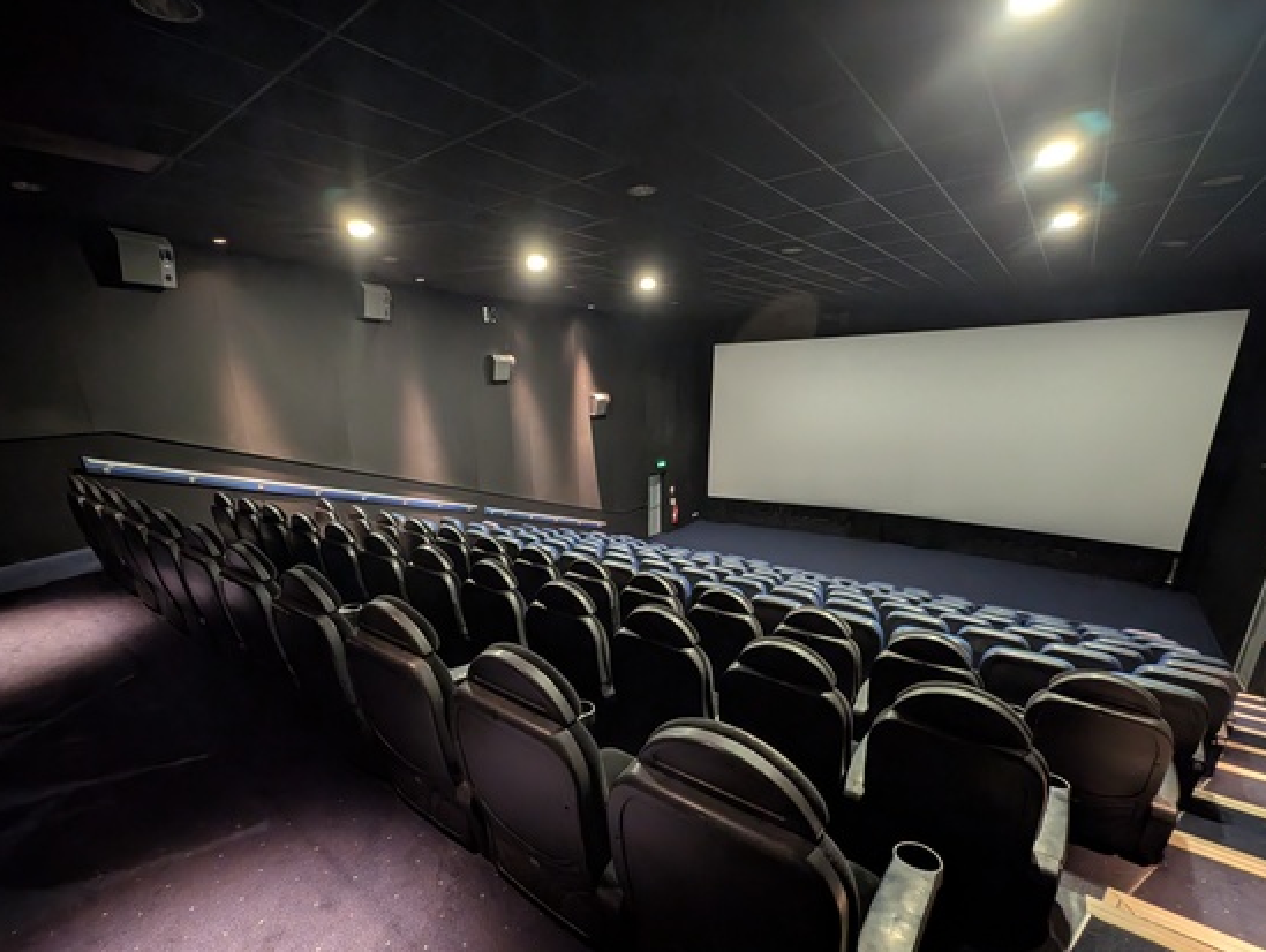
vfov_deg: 85.1
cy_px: 553
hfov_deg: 102.0
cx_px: 613
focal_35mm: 14
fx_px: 513
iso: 931
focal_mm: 2.23
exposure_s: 1/25
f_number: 1.95
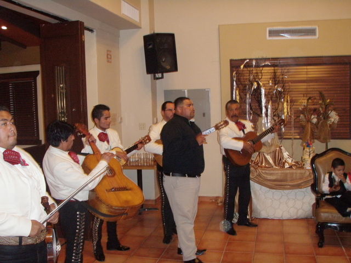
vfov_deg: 37.7
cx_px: 176
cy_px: 132
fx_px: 385
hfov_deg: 49.0
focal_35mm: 38
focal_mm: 6.7
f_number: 3.5
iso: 500
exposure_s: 1/30
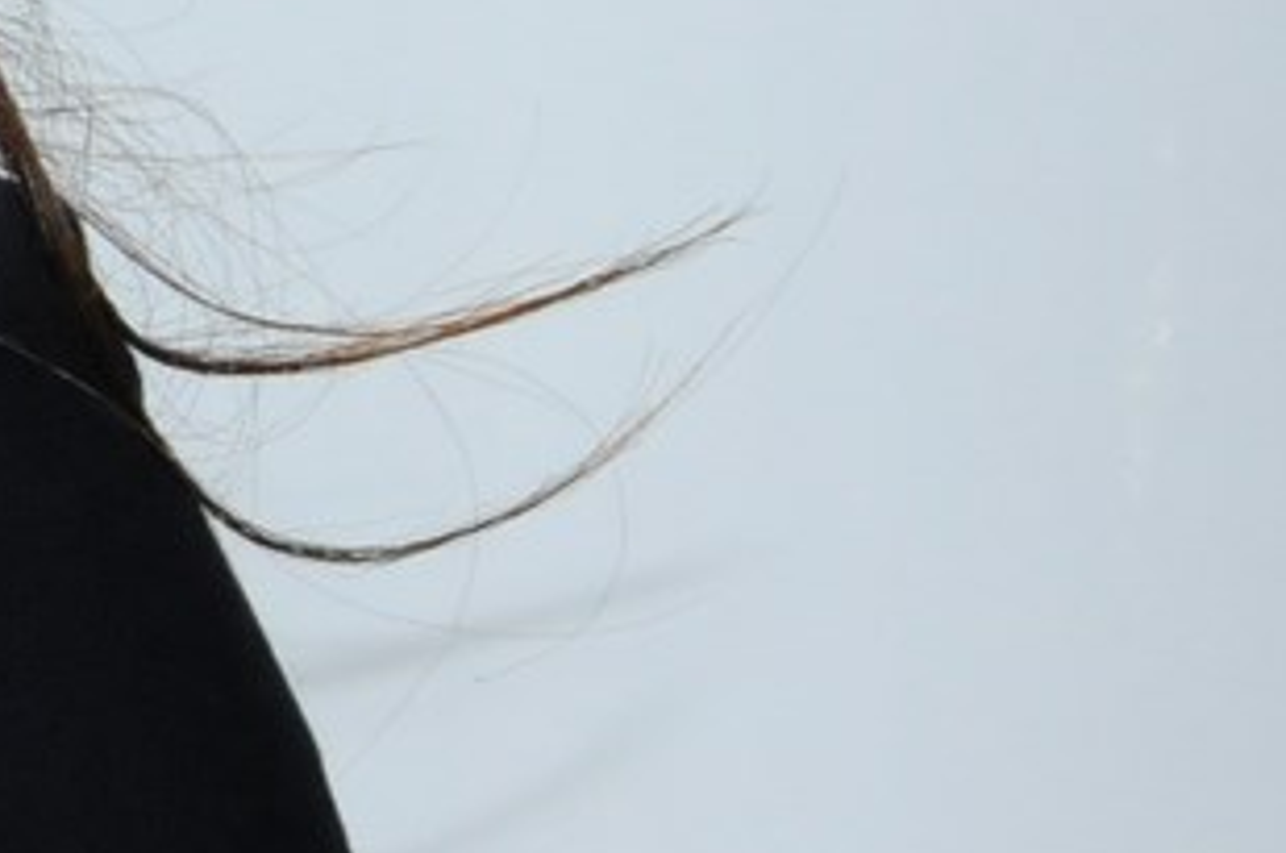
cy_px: -67
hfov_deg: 3.9
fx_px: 18582
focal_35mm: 521
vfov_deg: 2.6
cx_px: -1636
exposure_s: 1/60
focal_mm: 66
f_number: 9
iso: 800
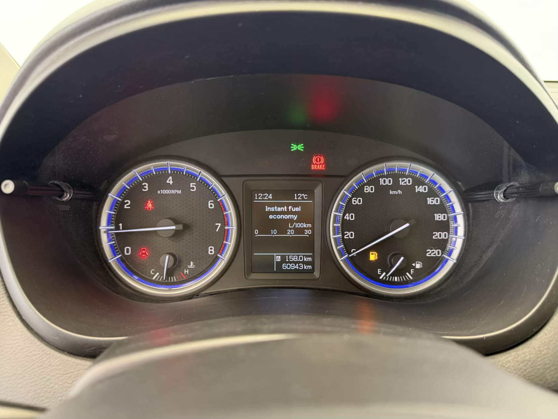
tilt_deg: -21.7
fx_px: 387
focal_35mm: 24
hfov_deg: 71.6
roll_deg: -0.9
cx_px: 279
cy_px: 210
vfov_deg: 56.8
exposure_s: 1/49
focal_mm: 6.76
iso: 800
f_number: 1.78
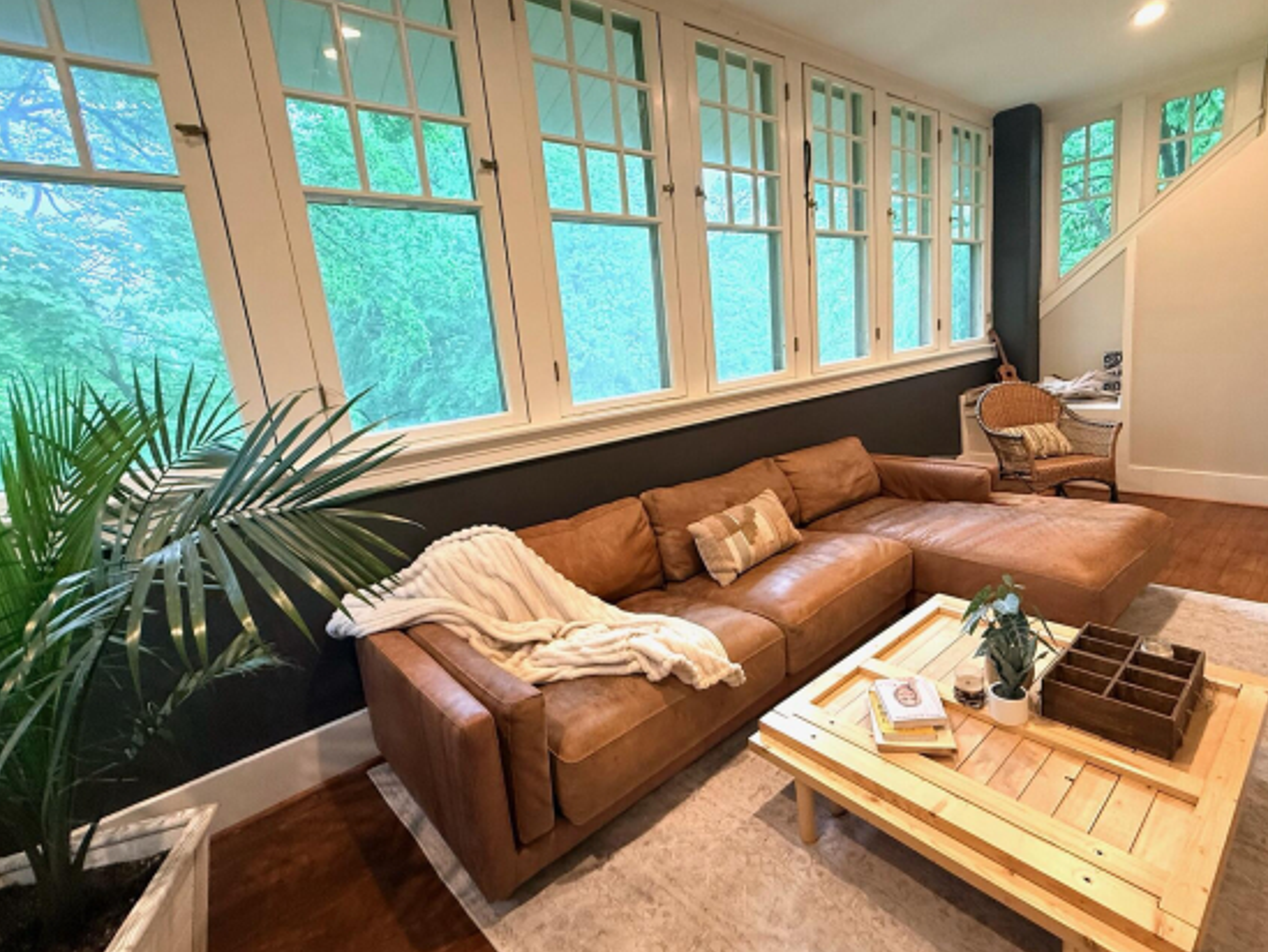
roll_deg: +4.7
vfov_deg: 74.7
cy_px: 462
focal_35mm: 17
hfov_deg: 90.5
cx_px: 722
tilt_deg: -11.5
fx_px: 623
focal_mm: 2.22
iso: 250
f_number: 2.2
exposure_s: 1/60
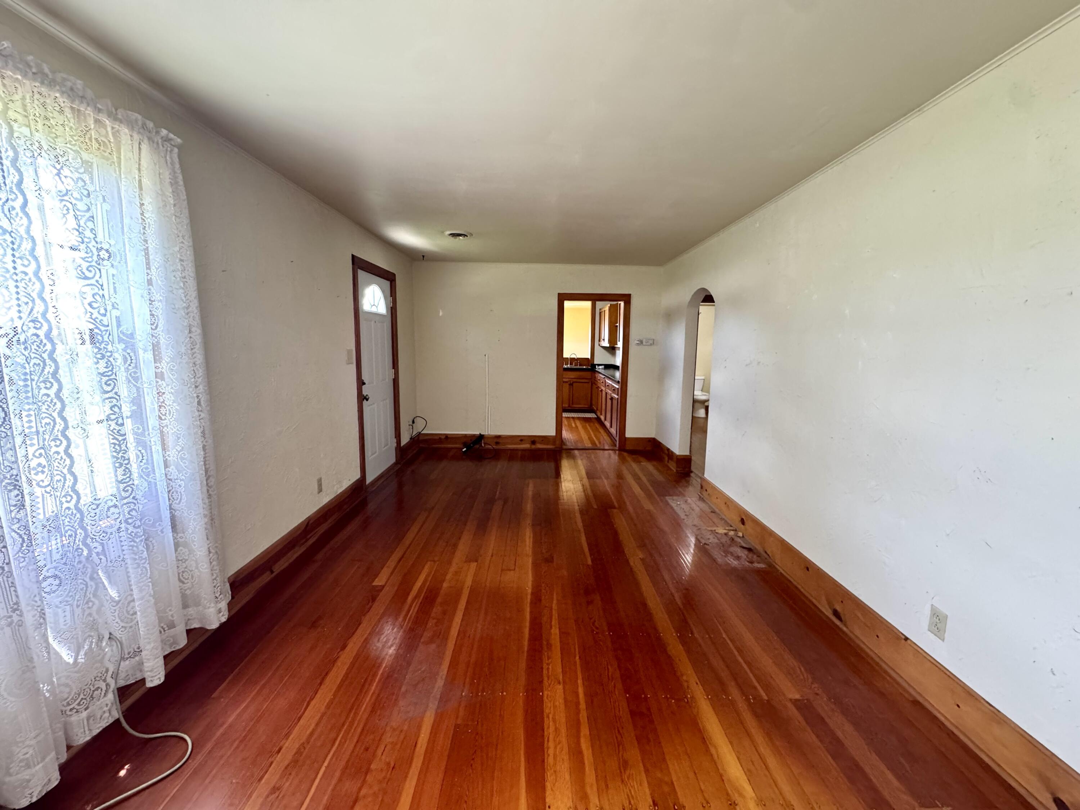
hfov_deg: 102.1
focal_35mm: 14
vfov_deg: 85.7
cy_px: 405
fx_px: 437
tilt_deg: -9.1
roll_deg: -0.5
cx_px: 540
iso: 320
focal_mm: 2.22
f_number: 2.2
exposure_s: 1/61
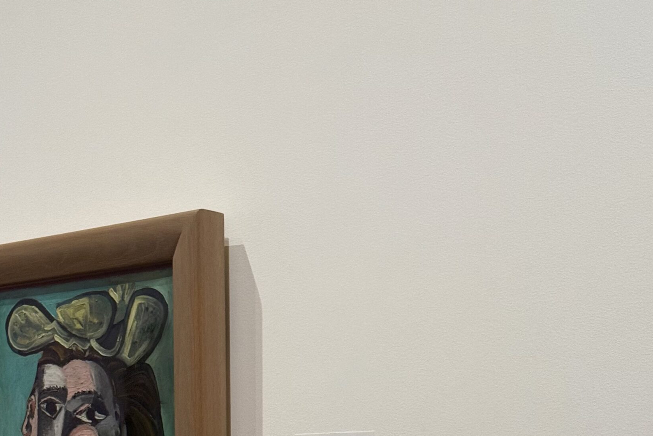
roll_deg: -0.1
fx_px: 1415
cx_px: 283
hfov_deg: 26.0
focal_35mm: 78
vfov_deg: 16.9
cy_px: 493
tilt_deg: +0.8
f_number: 1.78
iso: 250
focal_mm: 6.76
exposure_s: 1/60
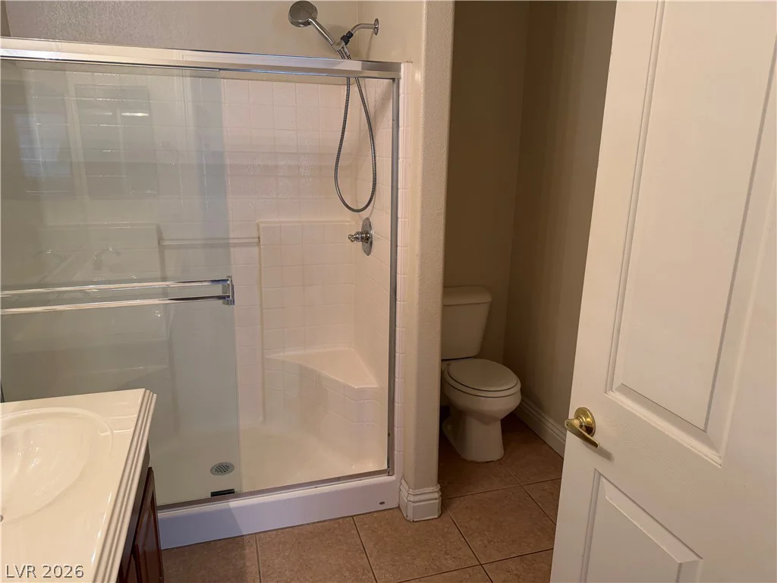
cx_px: 388
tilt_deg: -15.5
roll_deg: -0.6
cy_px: 292
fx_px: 539
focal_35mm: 24
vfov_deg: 56.8
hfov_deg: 71.6
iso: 200
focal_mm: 6.76
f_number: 1.78
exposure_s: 1/120
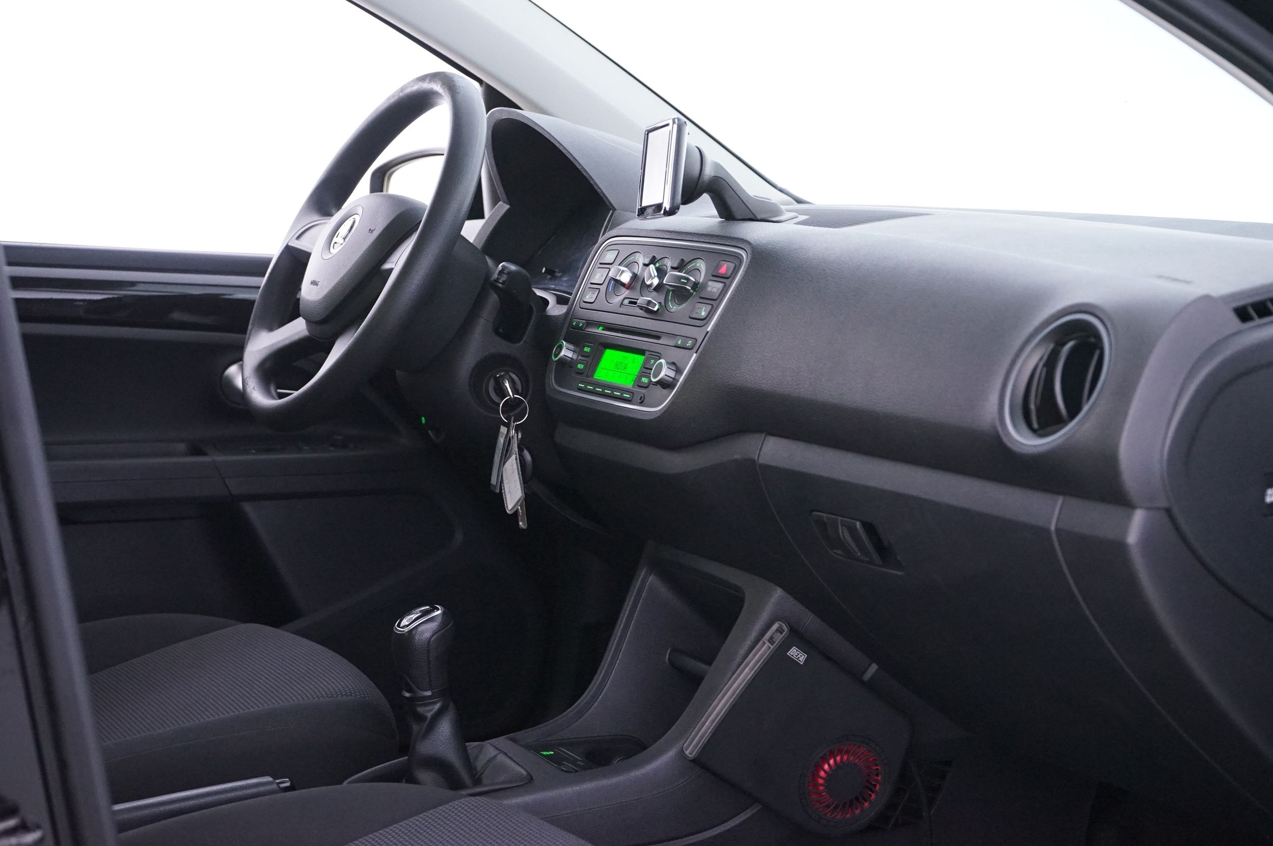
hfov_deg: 30.1
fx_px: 2367
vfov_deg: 20.3
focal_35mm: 67
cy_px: 423
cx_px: 636
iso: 5000
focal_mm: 67
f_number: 7.1
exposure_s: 1/10
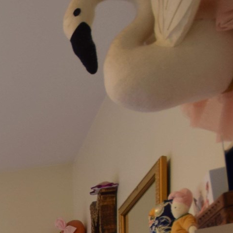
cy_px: 445
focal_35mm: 82
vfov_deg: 16.7
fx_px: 624
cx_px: -286
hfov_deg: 15.1
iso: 200
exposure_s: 1/10
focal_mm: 10
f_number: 7.1
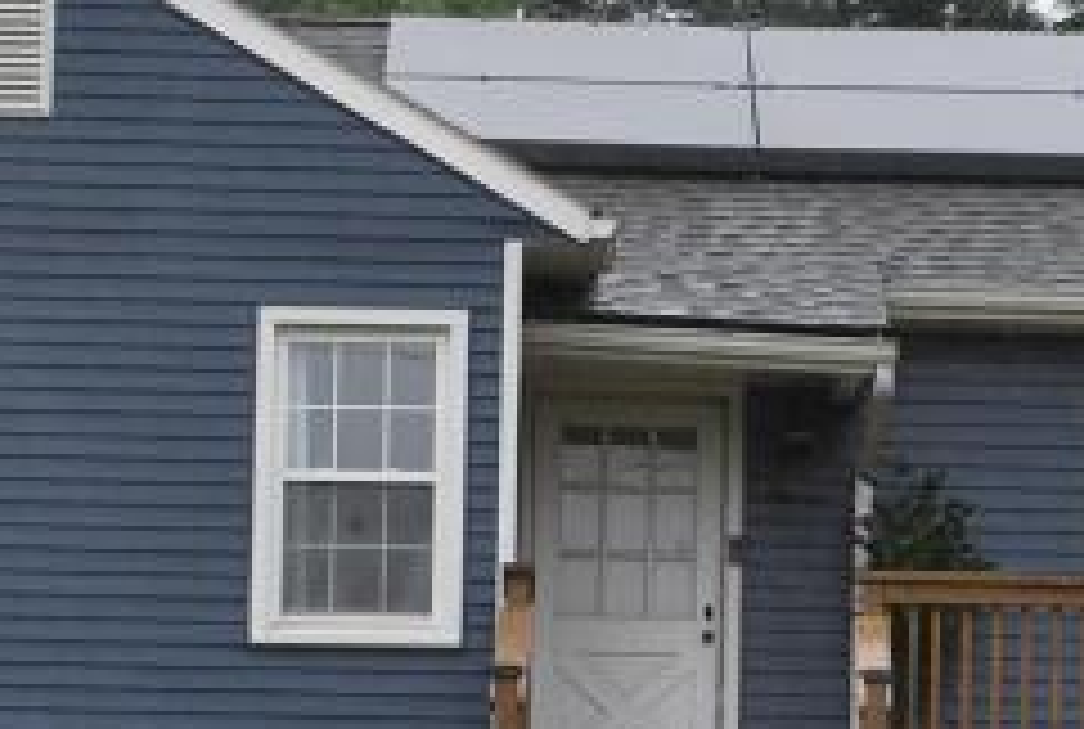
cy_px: 475
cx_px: 733
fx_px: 5947
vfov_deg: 7.0
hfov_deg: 10.4
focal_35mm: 197
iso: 100
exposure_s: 1/125
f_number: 5.6
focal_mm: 44
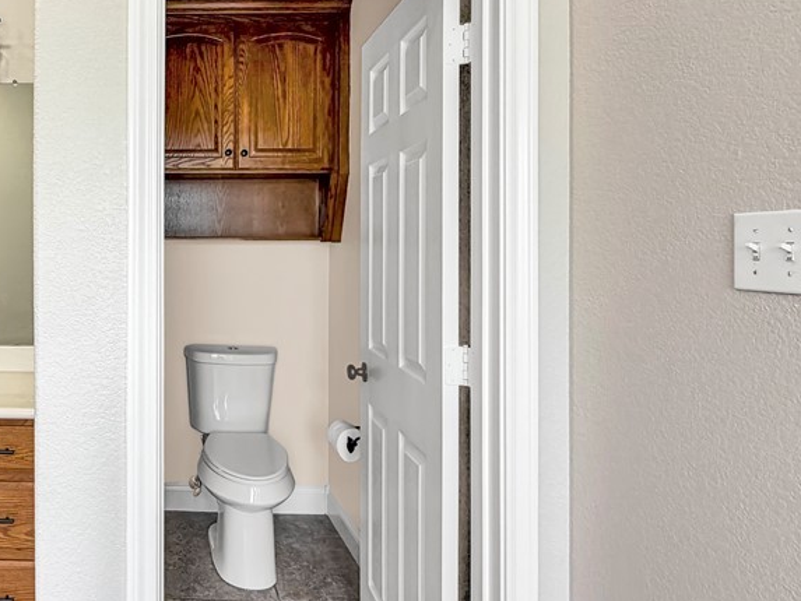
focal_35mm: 25
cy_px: 295
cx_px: 141
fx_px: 579
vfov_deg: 54.9
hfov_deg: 62.5
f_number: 2.2
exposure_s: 1/120
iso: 100
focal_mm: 2.22
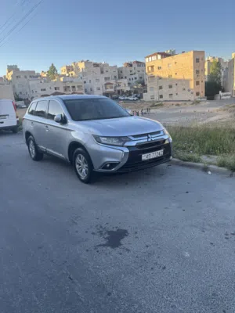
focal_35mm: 26
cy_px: 156
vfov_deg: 67.3
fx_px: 235
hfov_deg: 53.1
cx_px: 118
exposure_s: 1/544
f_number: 1.6
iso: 50
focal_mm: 5.96
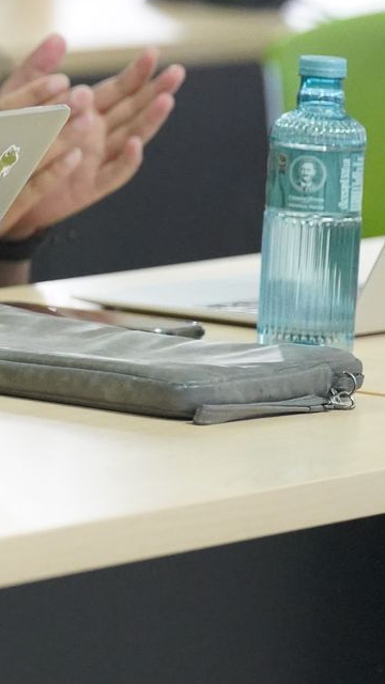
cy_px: 2
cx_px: -652
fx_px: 8040
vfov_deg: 4.9
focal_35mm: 443
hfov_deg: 2.7
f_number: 2.8
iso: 8000
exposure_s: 1/640
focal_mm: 129
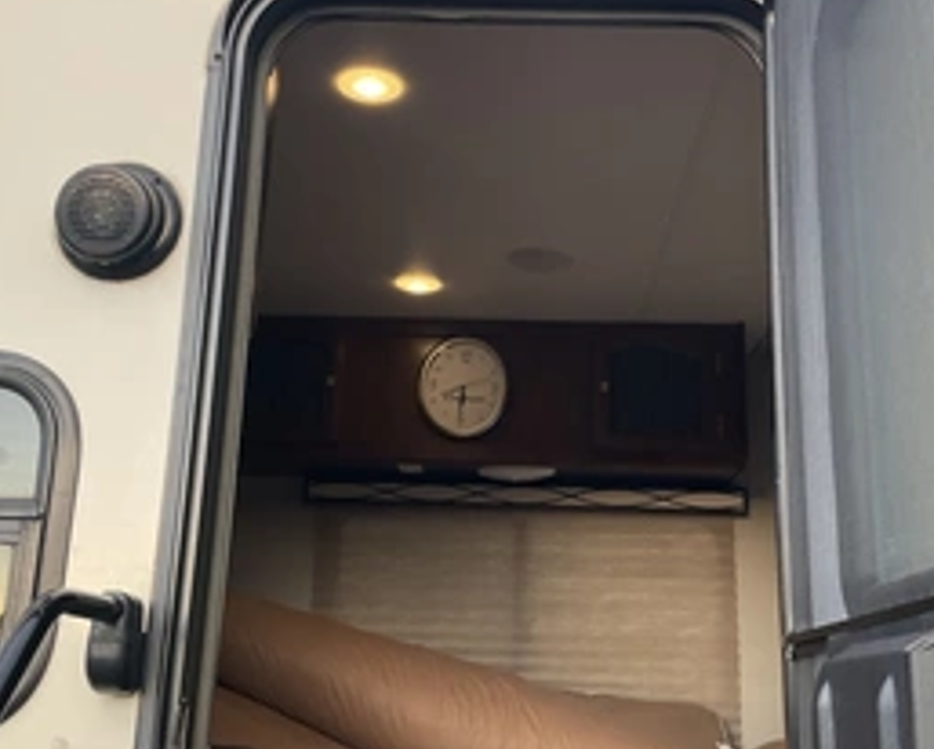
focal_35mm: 44
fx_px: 1217
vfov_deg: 34.2
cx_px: 483
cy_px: 345
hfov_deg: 42.0
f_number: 1.8
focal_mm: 3
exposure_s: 1/122
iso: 40
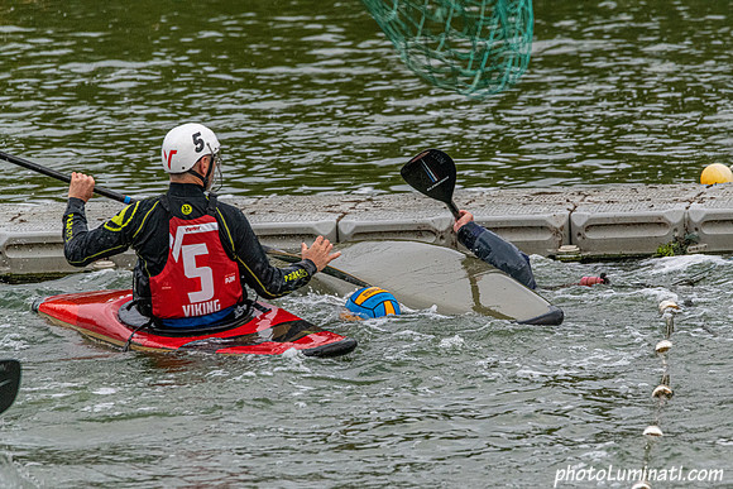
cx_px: 423
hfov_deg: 4.5
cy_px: 282
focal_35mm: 461
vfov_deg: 3.0
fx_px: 9396
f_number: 9
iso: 3200
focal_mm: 400
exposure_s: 1/2000
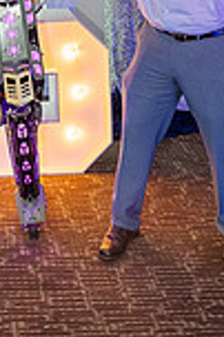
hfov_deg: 18.3
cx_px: -31
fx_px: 664
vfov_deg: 24.6
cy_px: -109
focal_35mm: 71
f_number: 4.5
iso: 1250
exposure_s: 1/200
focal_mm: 24
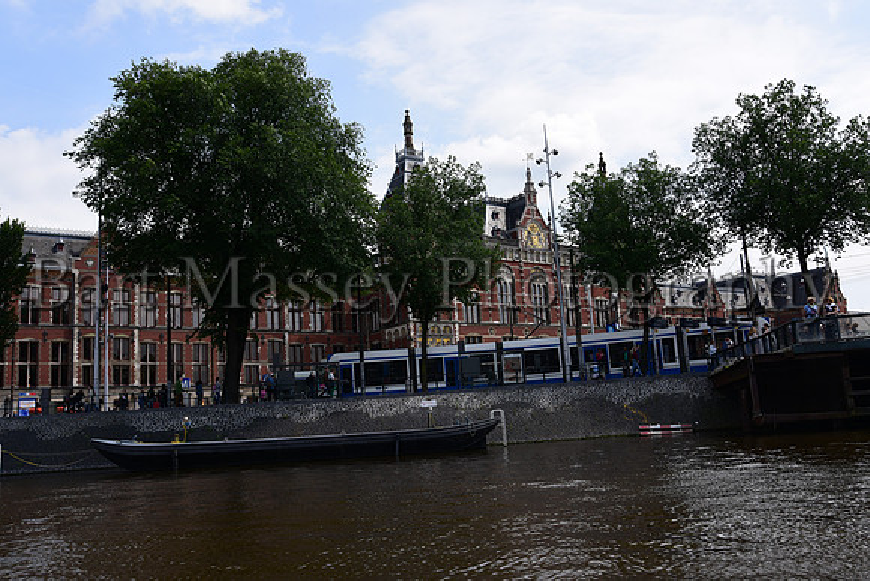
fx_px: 773
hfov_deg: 58.7
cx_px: 435
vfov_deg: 41.1
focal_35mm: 32
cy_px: 290
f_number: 9
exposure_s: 1/320
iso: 160
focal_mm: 32
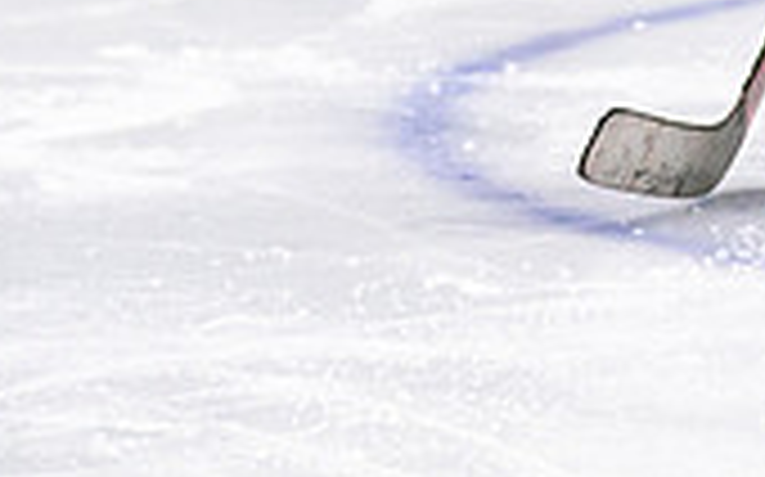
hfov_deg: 3.0
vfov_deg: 1.9
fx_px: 14584
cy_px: -268
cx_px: 959
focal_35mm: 700
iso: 1000
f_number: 2.8
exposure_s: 1/640
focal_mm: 135
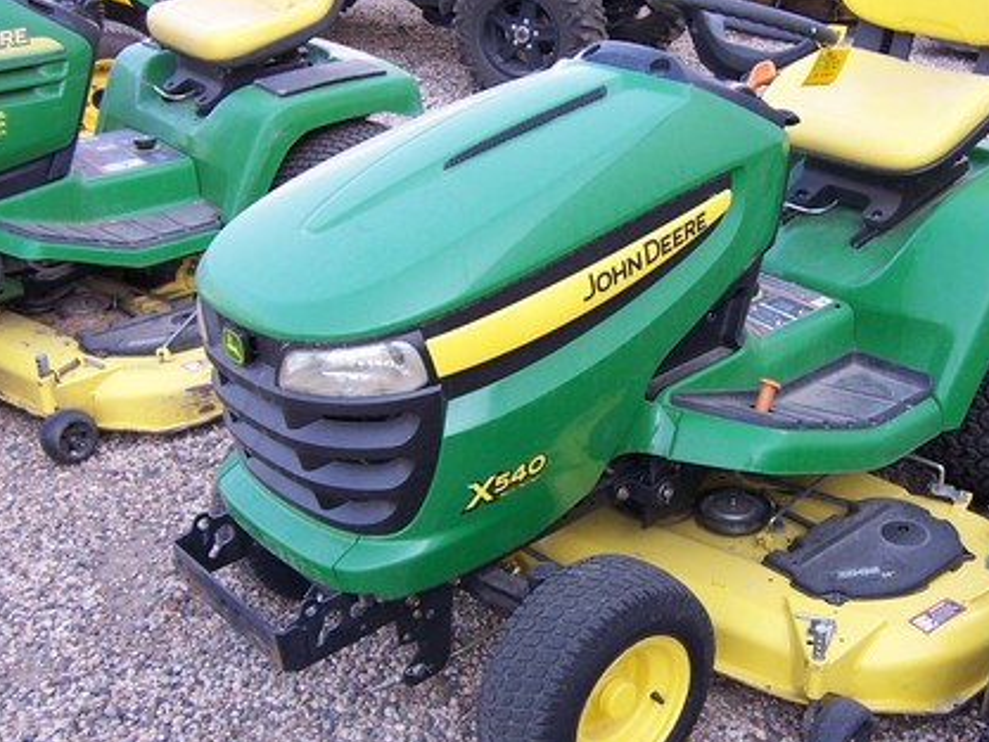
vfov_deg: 33.6
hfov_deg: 43.4
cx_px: 633
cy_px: 348
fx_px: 1229
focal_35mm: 43
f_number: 3.4
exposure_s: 1/90
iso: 80
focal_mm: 5.5
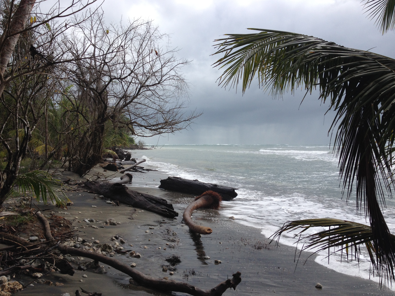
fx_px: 399
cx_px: 198
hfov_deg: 52.6
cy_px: 148
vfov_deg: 40.7
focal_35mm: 35
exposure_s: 1/1577
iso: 50
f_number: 2.4
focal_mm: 4.28
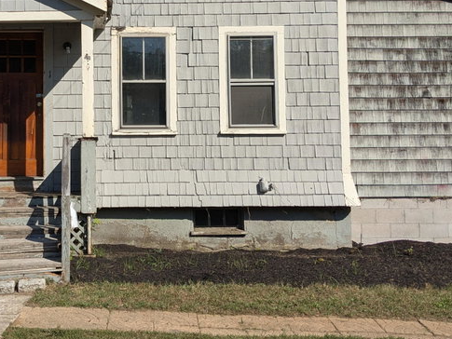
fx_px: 744
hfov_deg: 33.0
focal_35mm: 57
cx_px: 100
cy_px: 129
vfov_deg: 25.6
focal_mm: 4.38
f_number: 1.73
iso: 67
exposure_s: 1/5848
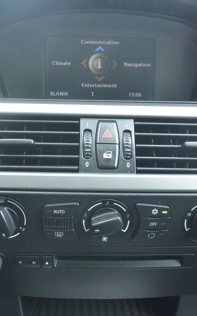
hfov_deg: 30.5
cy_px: 159
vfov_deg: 47.2
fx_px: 361
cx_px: 90
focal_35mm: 42
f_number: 3.5
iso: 360
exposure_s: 1/125
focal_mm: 10
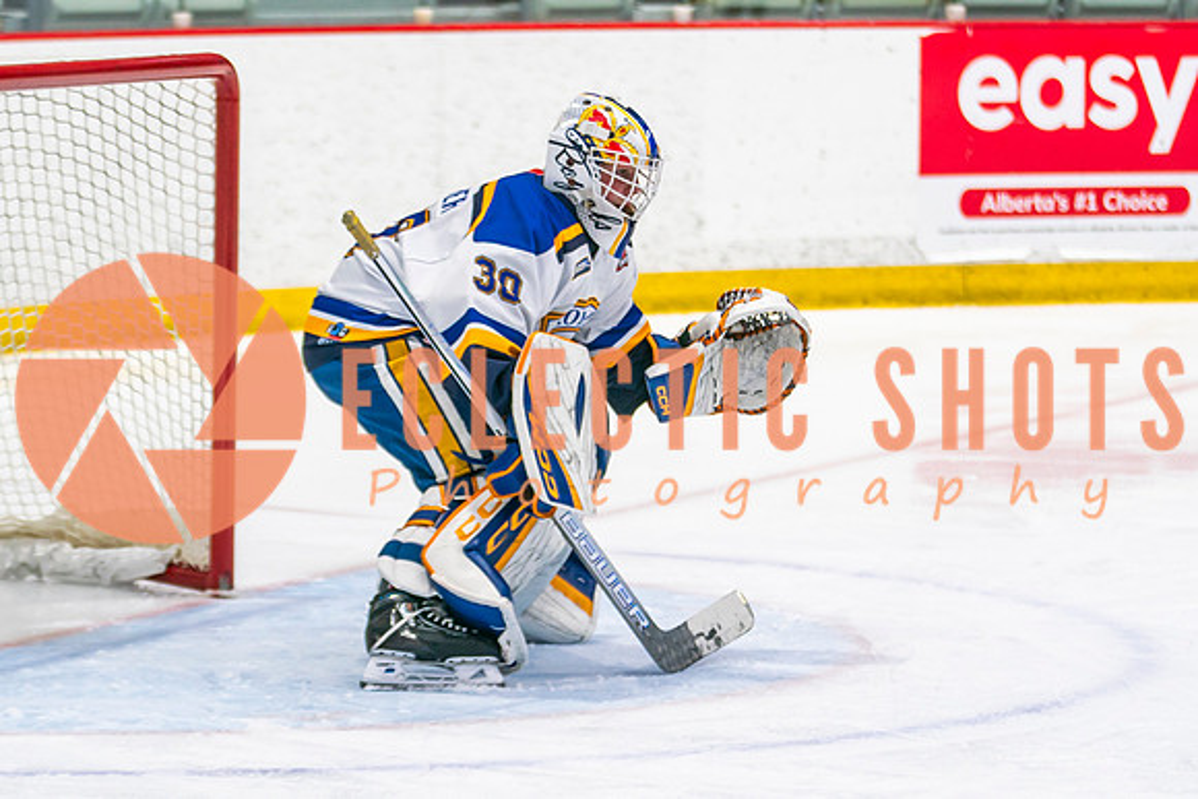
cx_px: 636
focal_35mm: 231
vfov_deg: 6.0
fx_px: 7679
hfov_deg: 8.9
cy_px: 367
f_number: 2.8
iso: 400
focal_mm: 115
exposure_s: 1/640
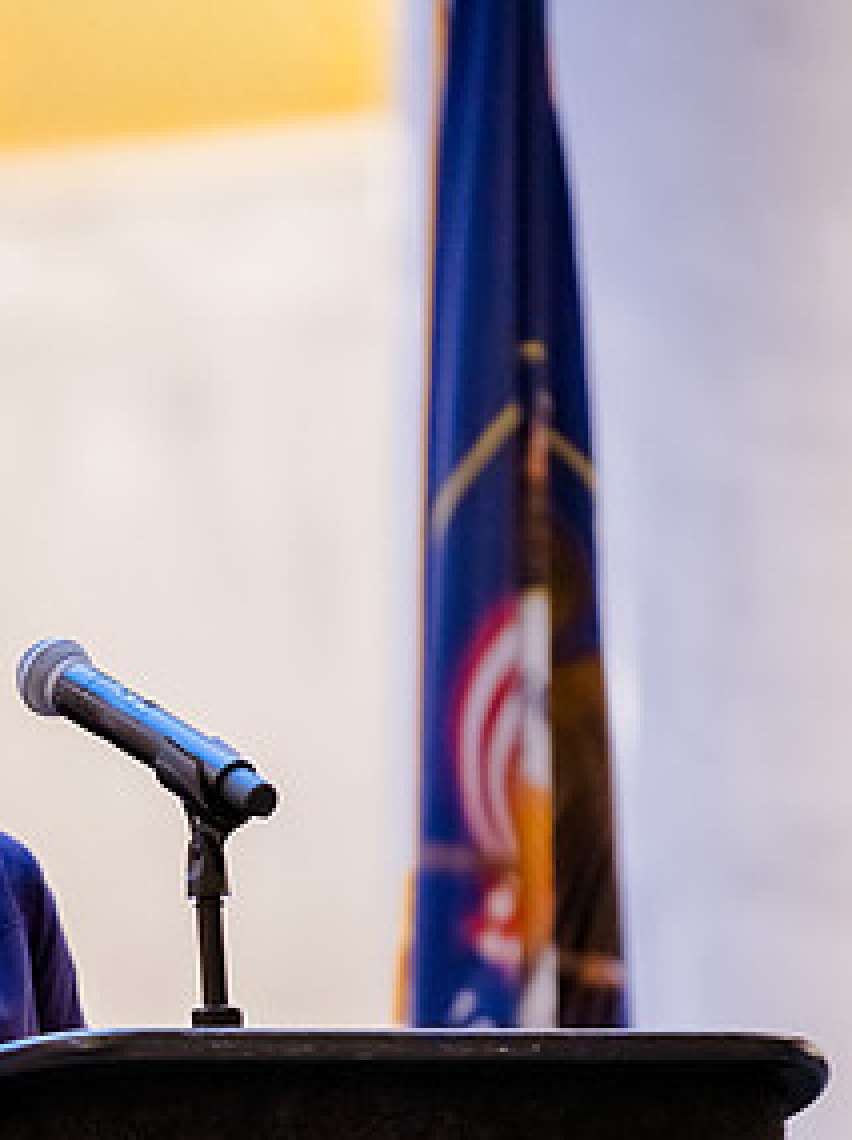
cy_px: 706
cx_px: 124
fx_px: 12893
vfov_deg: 5.1
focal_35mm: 392
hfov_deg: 3.8
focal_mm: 200
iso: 3200
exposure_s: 1/200
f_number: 2.8
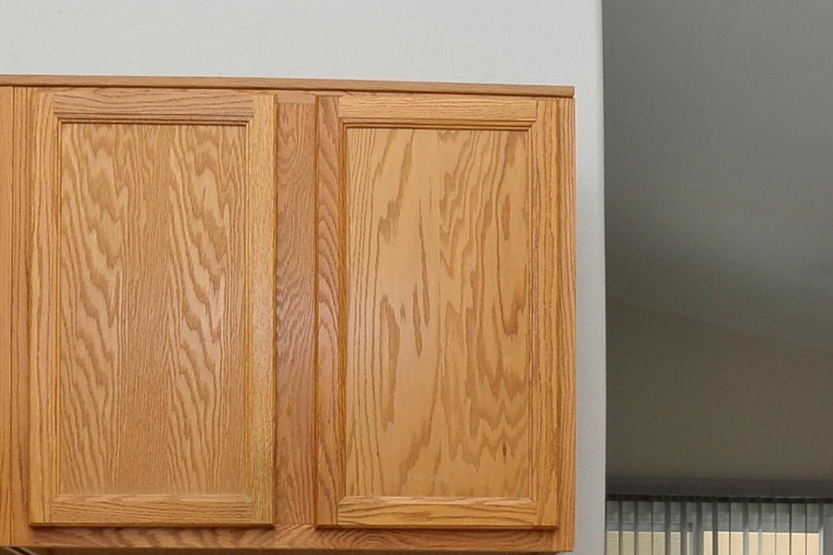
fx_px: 1388
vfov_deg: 20.7
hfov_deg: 33.3
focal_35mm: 60
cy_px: 709
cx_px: 349
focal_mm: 18
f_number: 11
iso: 640
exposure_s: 1/30
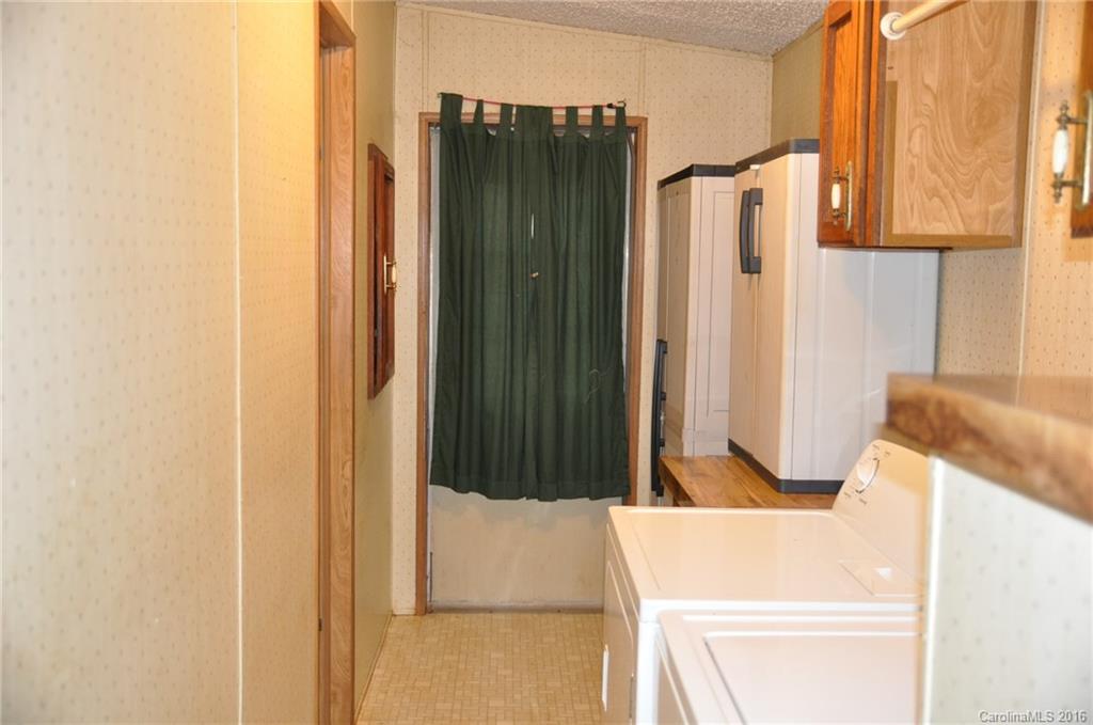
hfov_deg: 49.6
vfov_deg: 34.1
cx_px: 546
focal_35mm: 39
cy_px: 362
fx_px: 1182
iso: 800
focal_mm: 26
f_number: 2.8
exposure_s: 1/60
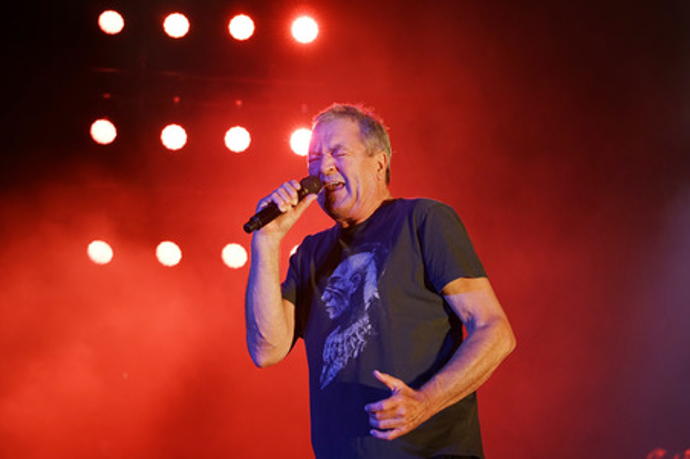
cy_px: 230
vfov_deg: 16.0
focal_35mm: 85
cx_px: 345
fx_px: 1628
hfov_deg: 23.9
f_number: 5.6
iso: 1600
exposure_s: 1/200
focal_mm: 85
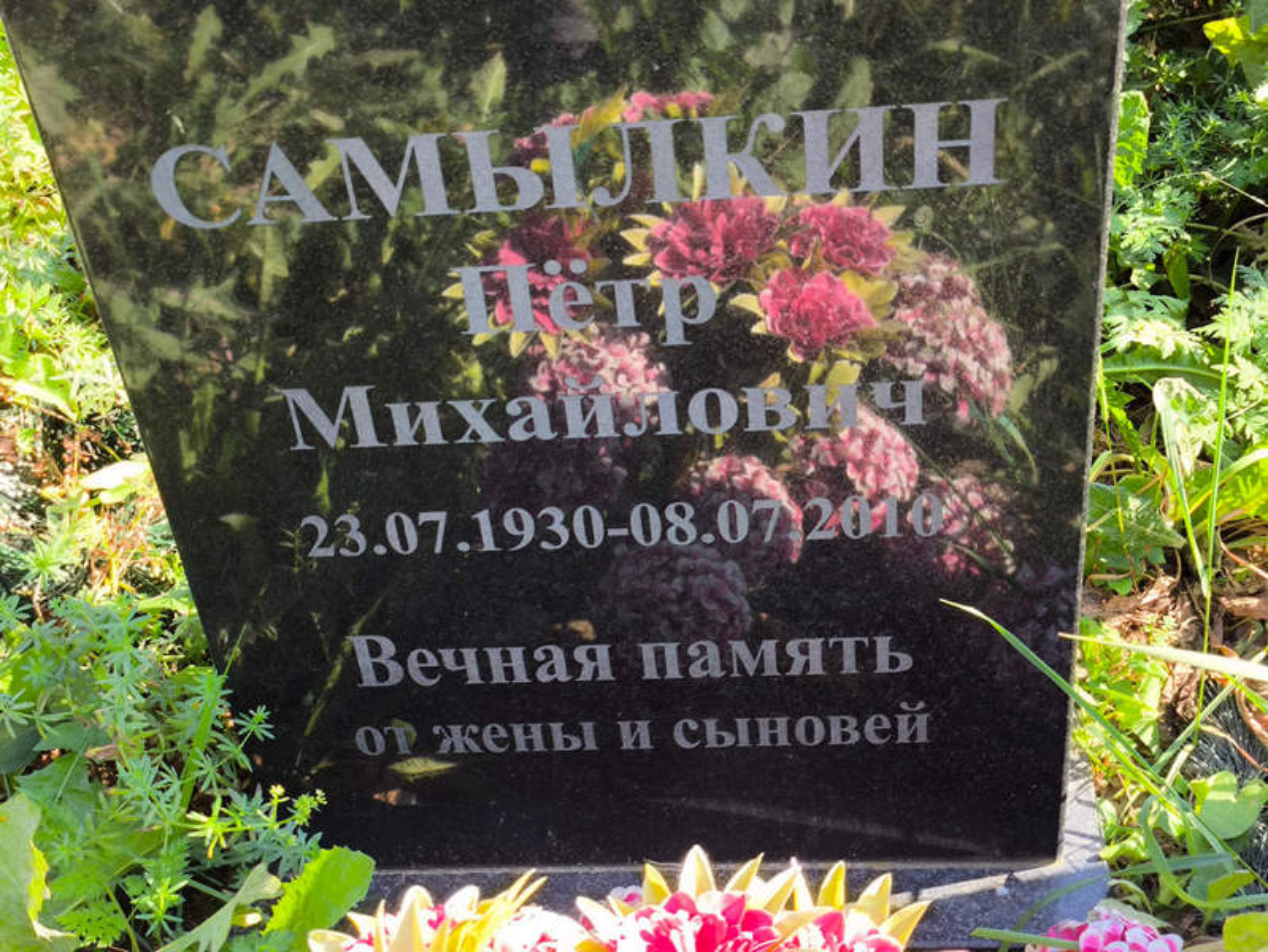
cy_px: 476
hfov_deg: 38.2
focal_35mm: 50
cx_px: 634
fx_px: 1832
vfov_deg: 29.1
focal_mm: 4.71
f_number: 1.7
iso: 50
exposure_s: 1/169
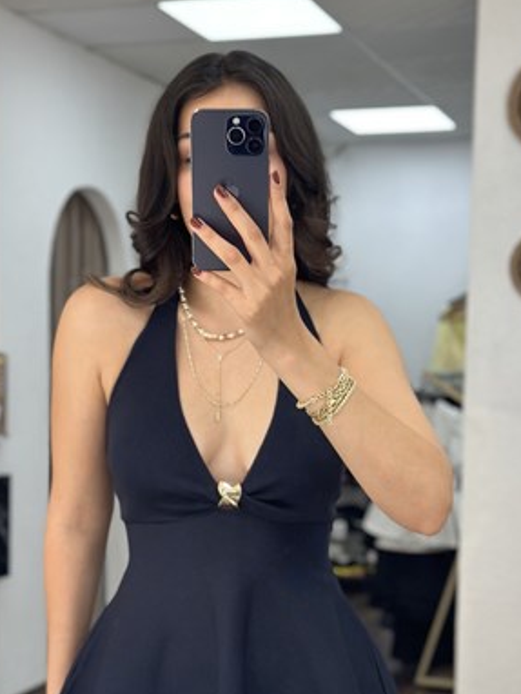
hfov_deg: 21.9
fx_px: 1343
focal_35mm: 67
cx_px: 236
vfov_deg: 28.8
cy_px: 435
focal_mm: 6.86
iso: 80
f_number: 1.78
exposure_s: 1/176
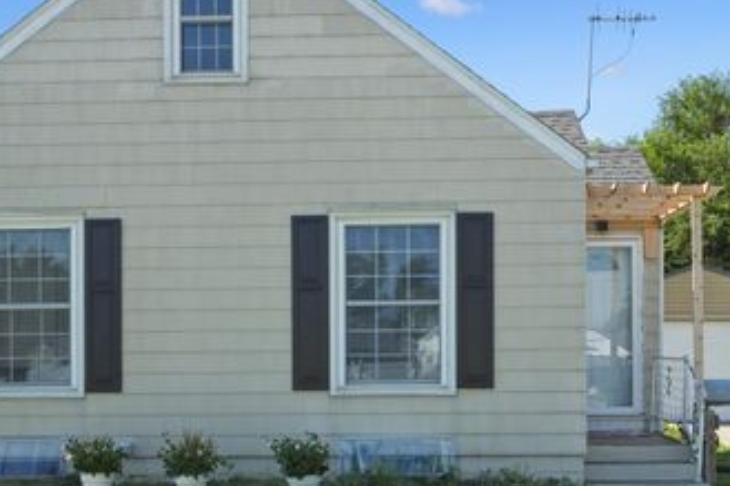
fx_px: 831
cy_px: 181
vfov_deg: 32.4
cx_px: 295
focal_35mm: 41
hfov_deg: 47.2
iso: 400
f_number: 10
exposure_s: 1/500
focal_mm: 27
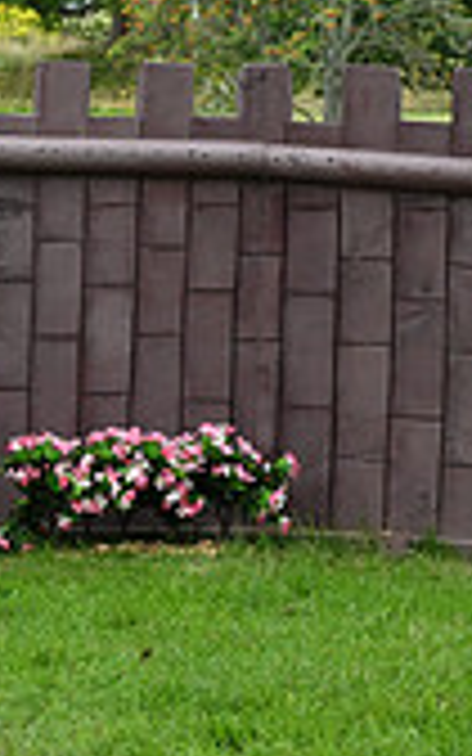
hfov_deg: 5.1
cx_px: -778
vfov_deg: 8.5
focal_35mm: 246
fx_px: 5063
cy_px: -65
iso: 1100
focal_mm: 70
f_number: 6.3
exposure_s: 1/1250
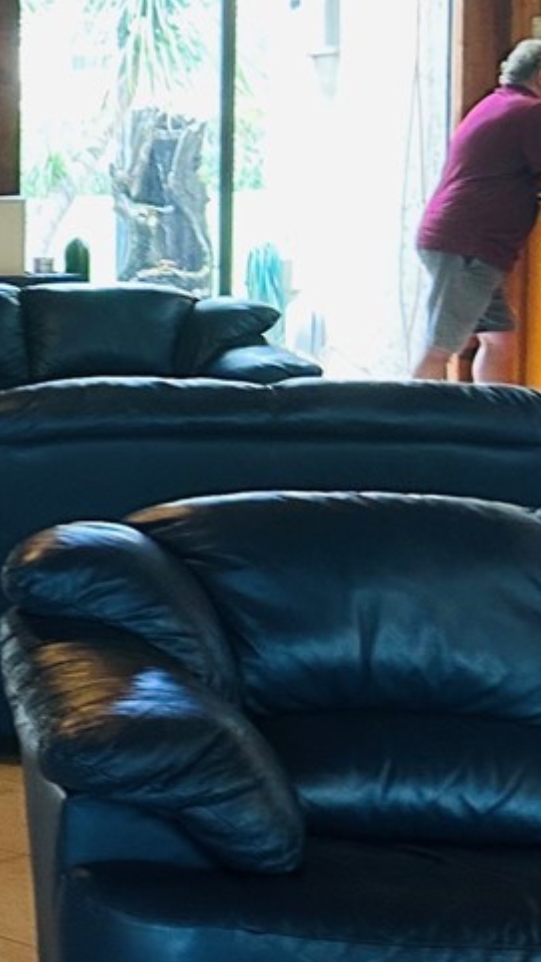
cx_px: -912
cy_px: 383
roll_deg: +2.9
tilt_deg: -4.1
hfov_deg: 10.4
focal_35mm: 94
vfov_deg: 22.7
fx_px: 2398
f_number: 1.5
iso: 125
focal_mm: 5.7
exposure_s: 1/60
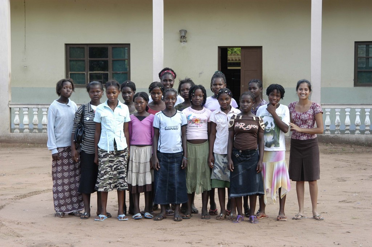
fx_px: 960
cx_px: 186
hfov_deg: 21.9
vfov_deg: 14.7
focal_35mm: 93
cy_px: 124
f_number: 6.3
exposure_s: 1/100
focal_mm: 62
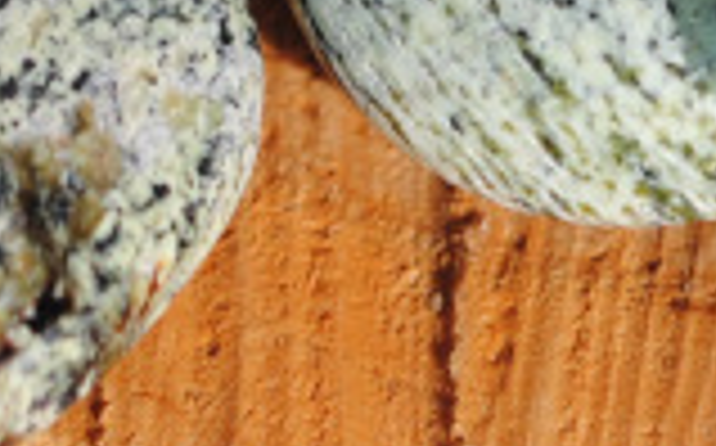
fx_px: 19750
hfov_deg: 2.1
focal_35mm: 1013
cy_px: -214
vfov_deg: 1.3
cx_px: -41
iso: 100
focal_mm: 105
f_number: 5.6
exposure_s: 1/500
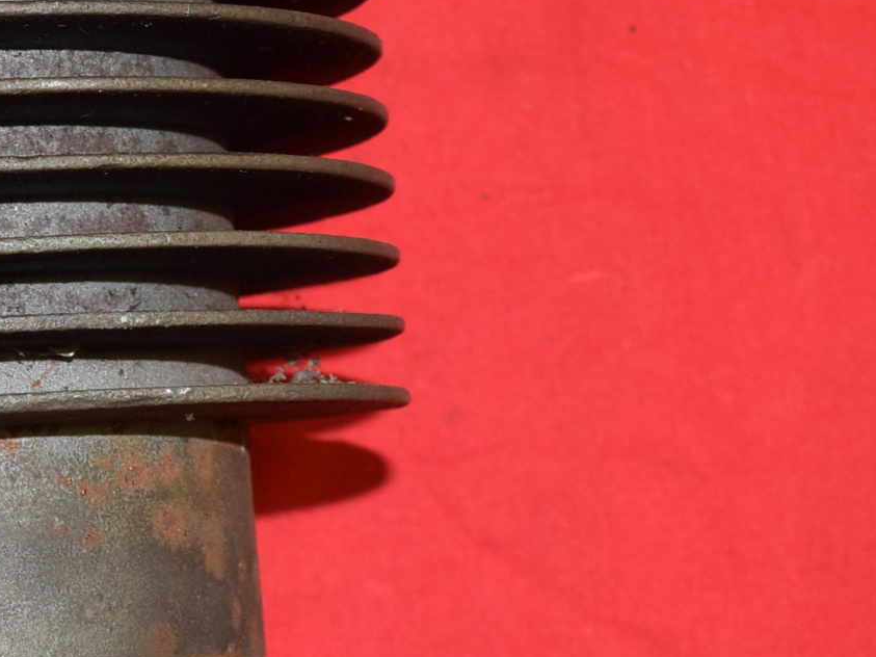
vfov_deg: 12.0
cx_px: -286
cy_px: 113
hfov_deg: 15.2
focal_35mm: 123
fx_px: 3112
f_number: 5.6
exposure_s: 1/60
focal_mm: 24
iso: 400
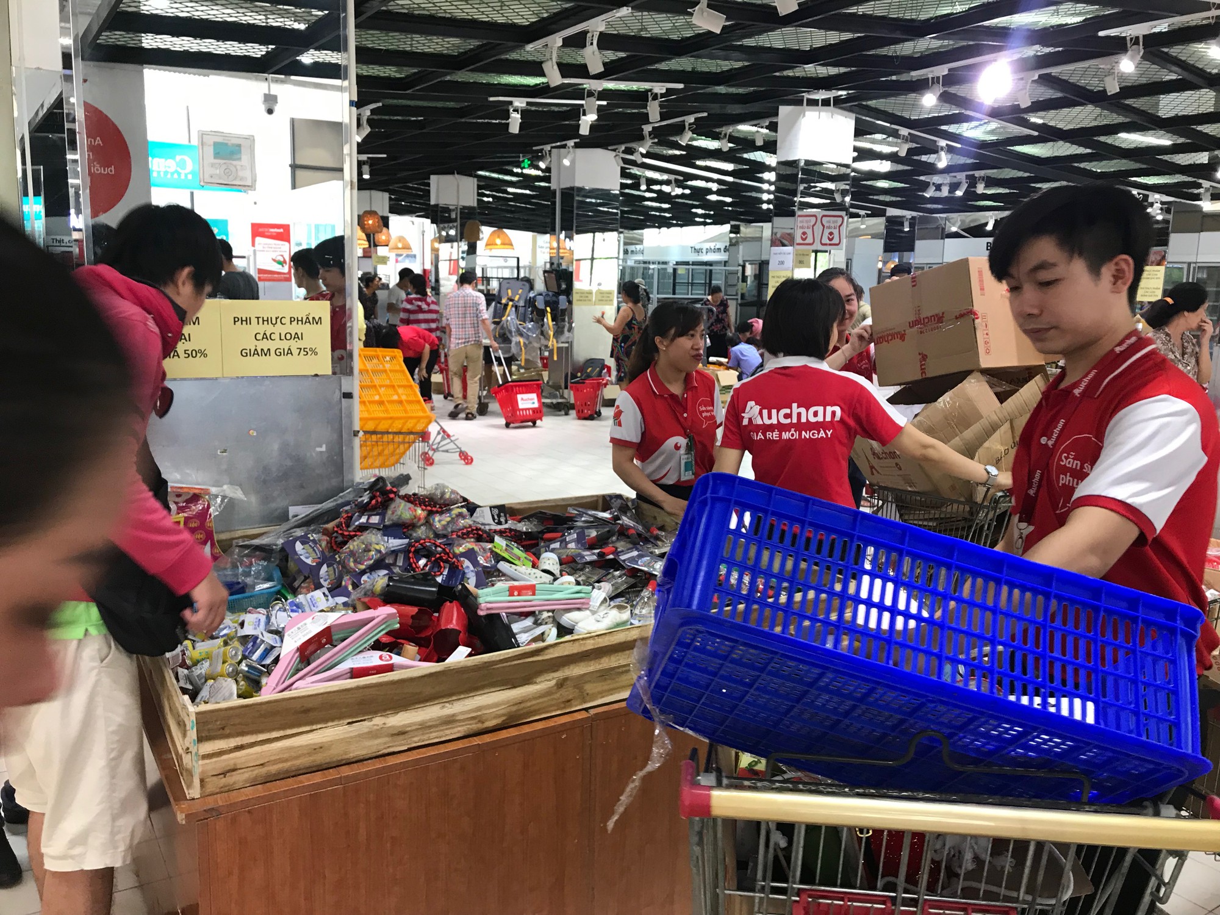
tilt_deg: -10.2
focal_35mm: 28
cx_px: 610
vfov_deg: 49.7
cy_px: 458
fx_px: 987
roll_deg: -2.3
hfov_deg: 63.4
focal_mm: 3.99
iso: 32
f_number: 1.8
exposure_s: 1/20
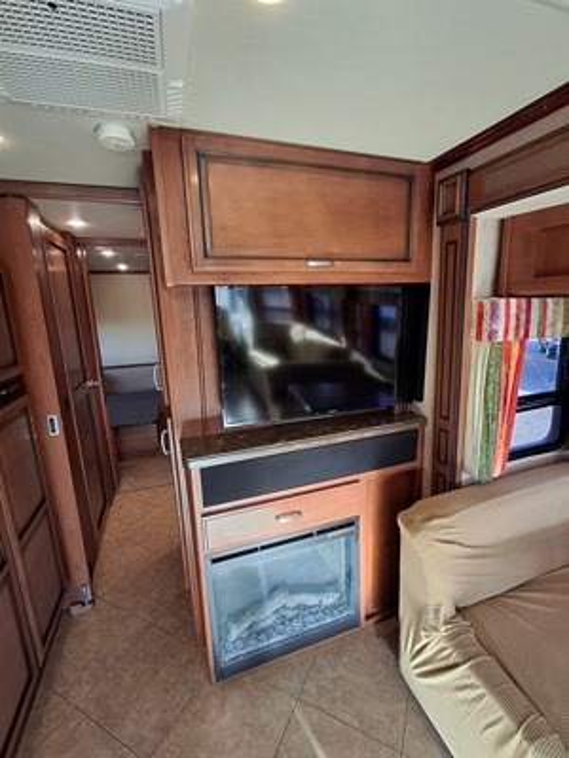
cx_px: 284
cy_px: 379
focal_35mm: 16
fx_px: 351
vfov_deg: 94.5
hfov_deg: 78.1
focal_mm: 1.64
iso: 80
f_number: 2.2
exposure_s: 1/40
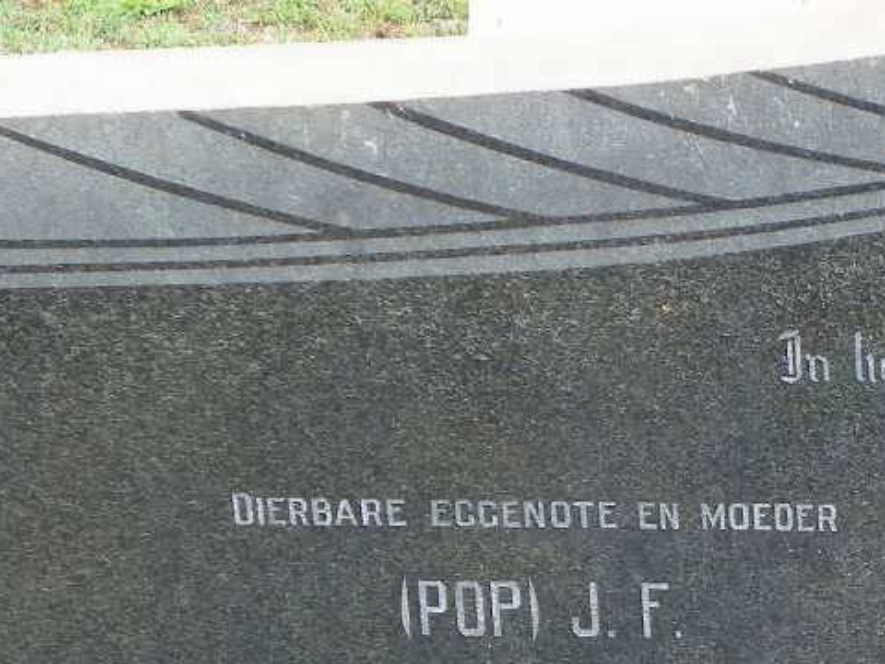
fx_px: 4218
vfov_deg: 9.0
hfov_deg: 11.7
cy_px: 623
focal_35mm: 165
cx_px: 1069
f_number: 3.5
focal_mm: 11.8
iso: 64
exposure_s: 1/100
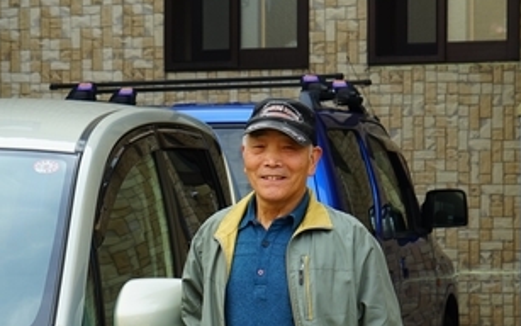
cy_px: 350
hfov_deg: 13.1
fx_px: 2230
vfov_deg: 8.3
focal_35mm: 157
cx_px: -58
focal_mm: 59
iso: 100
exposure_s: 1/80
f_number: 6.3
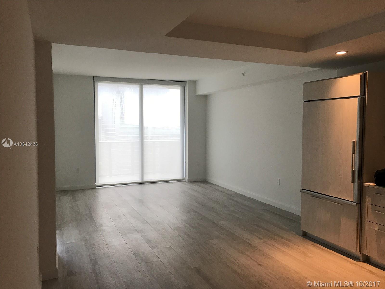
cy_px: 144
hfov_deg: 63.4
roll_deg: +0.3
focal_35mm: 28
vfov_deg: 49.7
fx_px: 311
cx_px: 192
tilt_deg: -4.3
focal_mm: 3.99
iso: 25
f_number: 1.8
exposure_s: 1/40
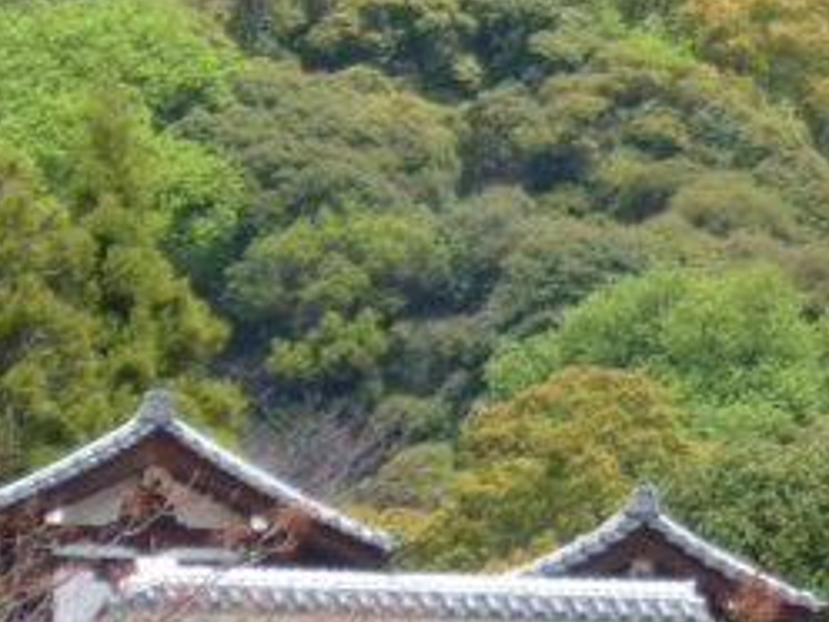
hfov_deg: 4.8
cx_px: 926
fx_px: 9795
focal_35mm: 409
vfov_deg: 3.6
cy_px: 94
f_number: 4.5
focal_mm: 27.8
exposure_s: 1/320
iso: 80
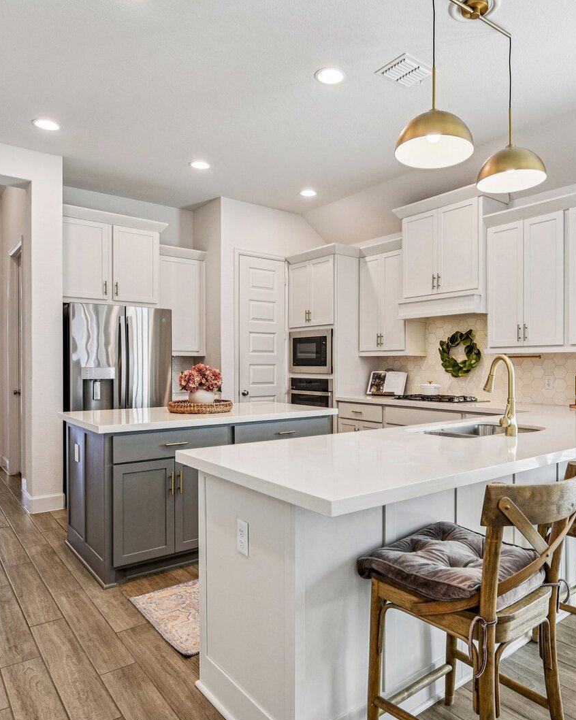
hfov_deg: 60.6
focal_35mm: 23
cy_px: 367
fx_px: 490
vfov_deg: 72.6
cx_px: 329
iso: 400
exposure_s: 1/15
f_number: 8
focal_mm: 16
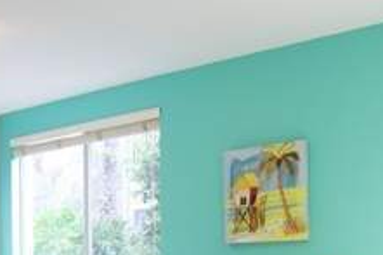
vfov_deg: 21.9
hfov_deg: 34.4
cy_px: 292
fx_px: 617
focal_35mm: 58
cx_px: 227
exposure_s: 1/2
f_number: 8
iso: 100
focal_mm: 16
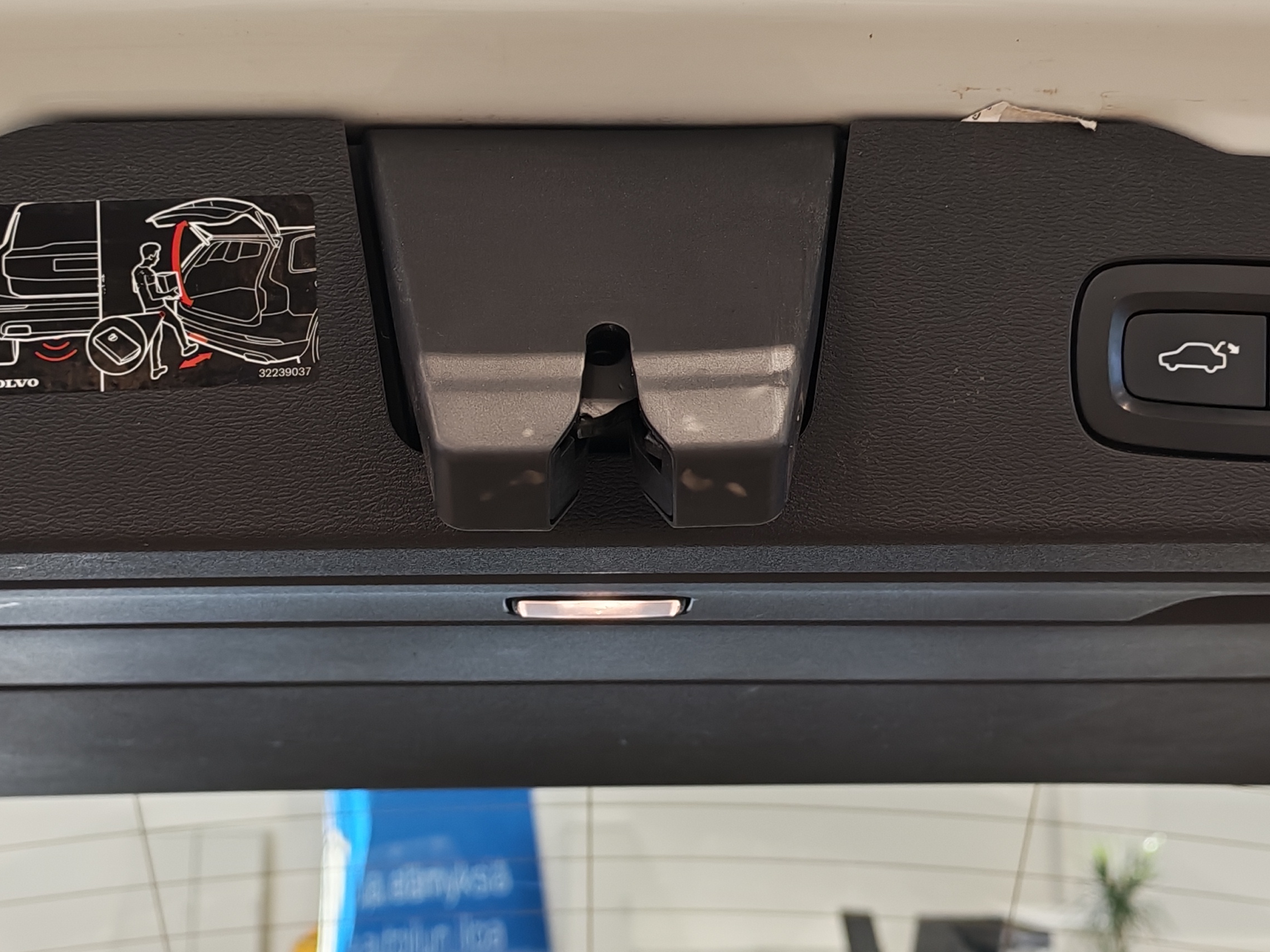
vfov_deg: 24.8
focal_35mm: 59
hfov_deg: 32.7
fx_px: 2164
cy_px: 415
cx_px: 609
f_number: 1.9
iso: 160
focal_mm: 6.12
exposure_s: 1/100
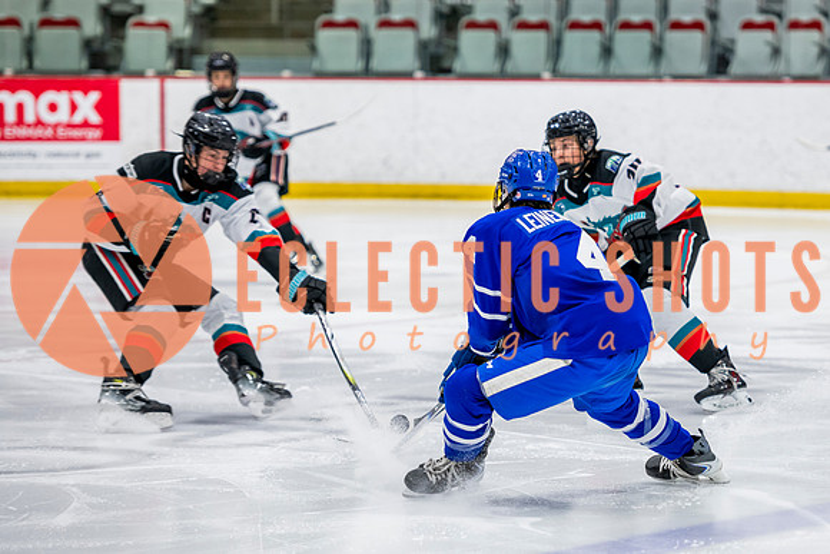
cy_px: 277
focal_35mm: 185
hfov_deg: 11.1
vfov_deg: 7.4
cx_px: 531
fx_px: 4255
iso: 1600
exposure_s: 1/800
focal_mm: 140
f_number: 3.2
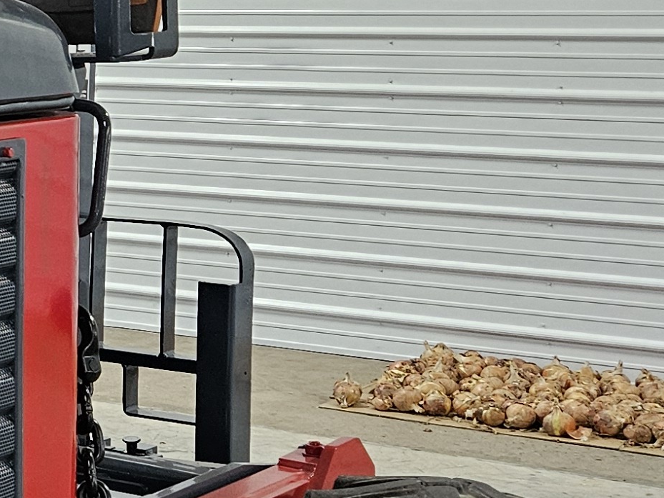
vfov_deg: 14.9
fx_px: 1899
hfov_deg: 16.9
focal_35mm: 99
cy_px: 153
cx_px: -479
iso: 250
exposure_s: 1/170
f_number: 1.8
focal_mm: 5.4
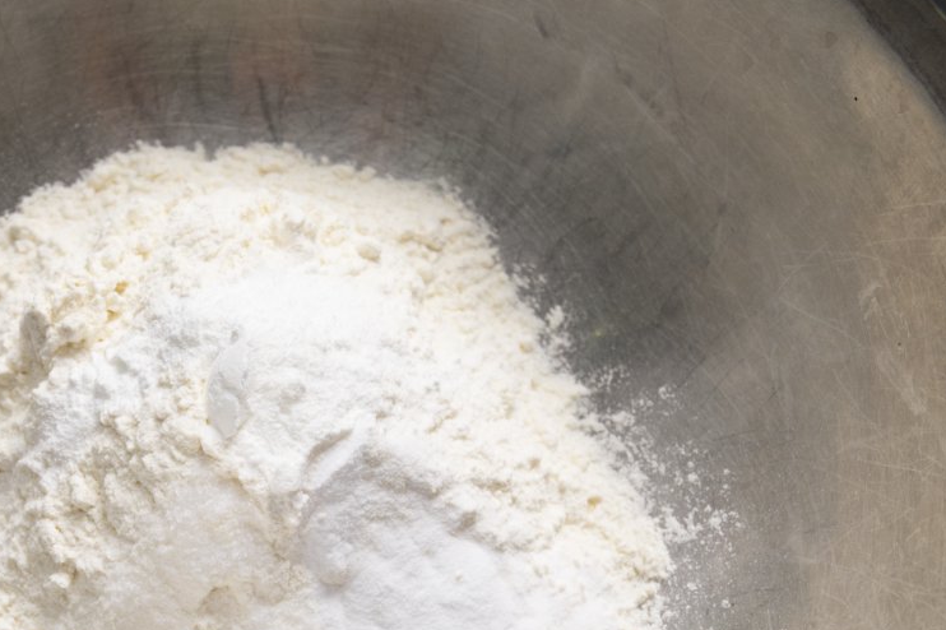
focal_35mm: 56
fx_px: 1466
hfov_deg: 35.3
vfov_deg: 24.1
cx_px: 289
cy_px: 439
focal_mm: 34.5
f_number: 8
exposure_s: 1/1250
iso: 1000
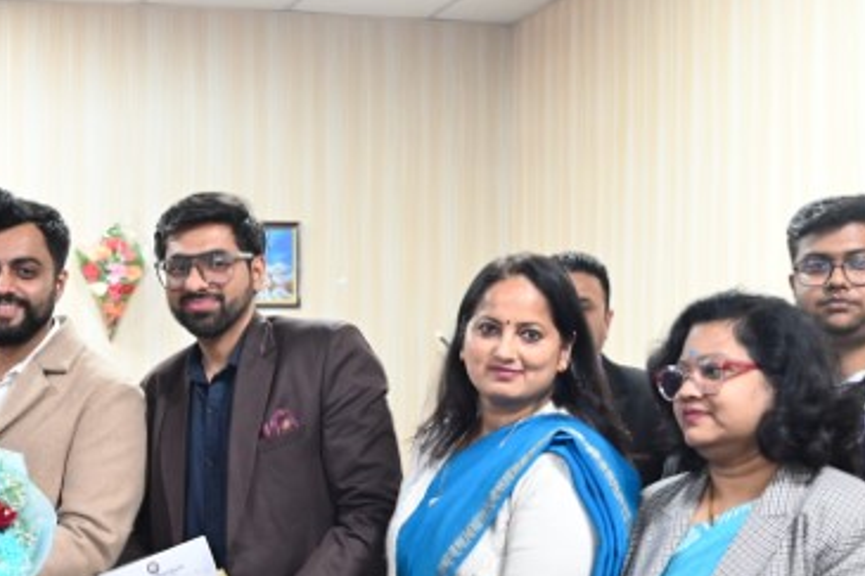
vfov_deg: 19.1
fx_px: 1705
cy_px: 393
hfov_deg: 27.7
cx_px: 139
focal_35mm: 71
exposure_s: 1/80
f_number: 4
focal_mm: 36
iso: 3200
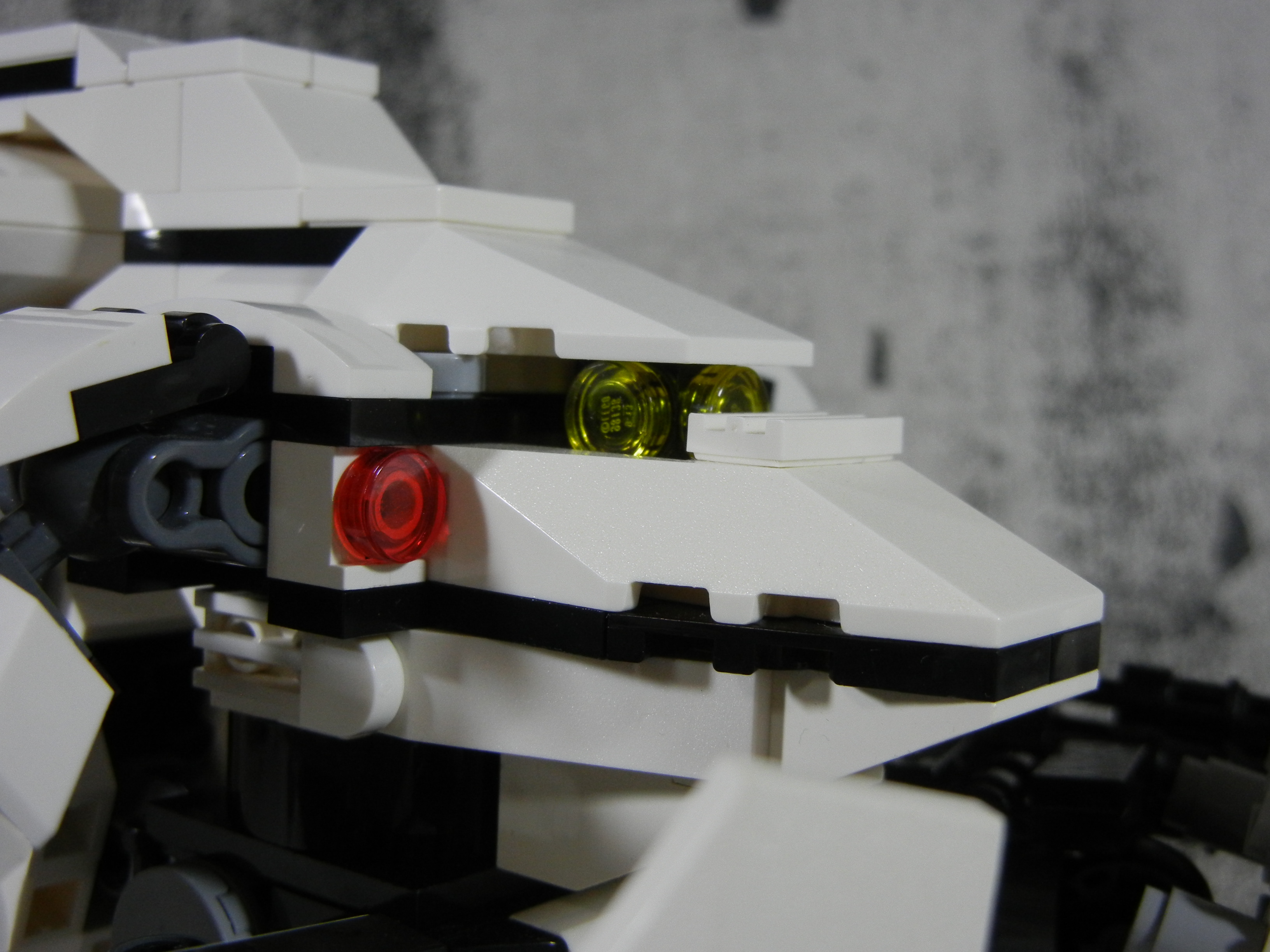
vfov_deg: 32.2
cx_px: 635
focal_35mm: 45
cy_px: 476
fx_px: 1651
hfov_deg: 42.1
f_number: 3.8
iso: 400
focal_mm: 8.1
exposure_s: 1/77
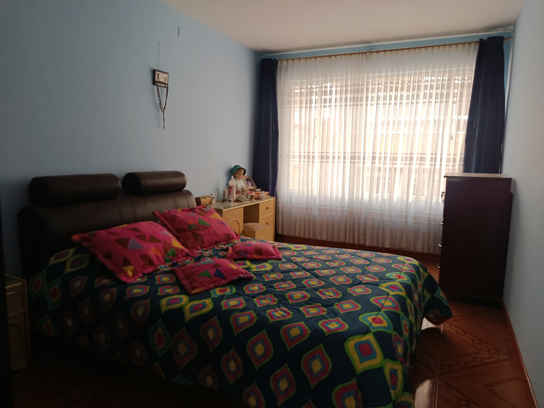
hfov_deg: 71.6
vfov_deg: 56.8
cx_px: 272
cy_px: 204
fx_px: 377
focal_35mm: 24
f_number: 1.7
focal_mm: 5.24
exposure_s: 1/120
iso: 413
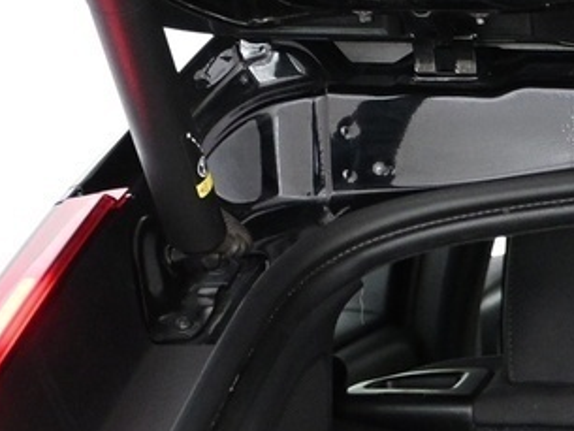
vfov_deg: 9.2
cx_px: 1146
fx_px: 2538
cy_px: 832
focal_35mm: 153
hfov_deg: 11.6
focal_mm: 20
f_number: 3.8
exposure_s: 1/30
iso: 1600
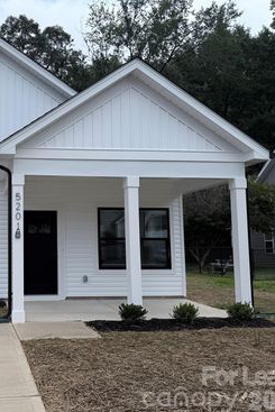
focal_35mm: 34
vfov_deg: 55.8
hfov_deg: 36.5
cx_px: 27
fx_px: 389
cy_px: 209
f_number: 1.78
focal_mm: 6.76
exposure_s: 1/7353
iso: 80
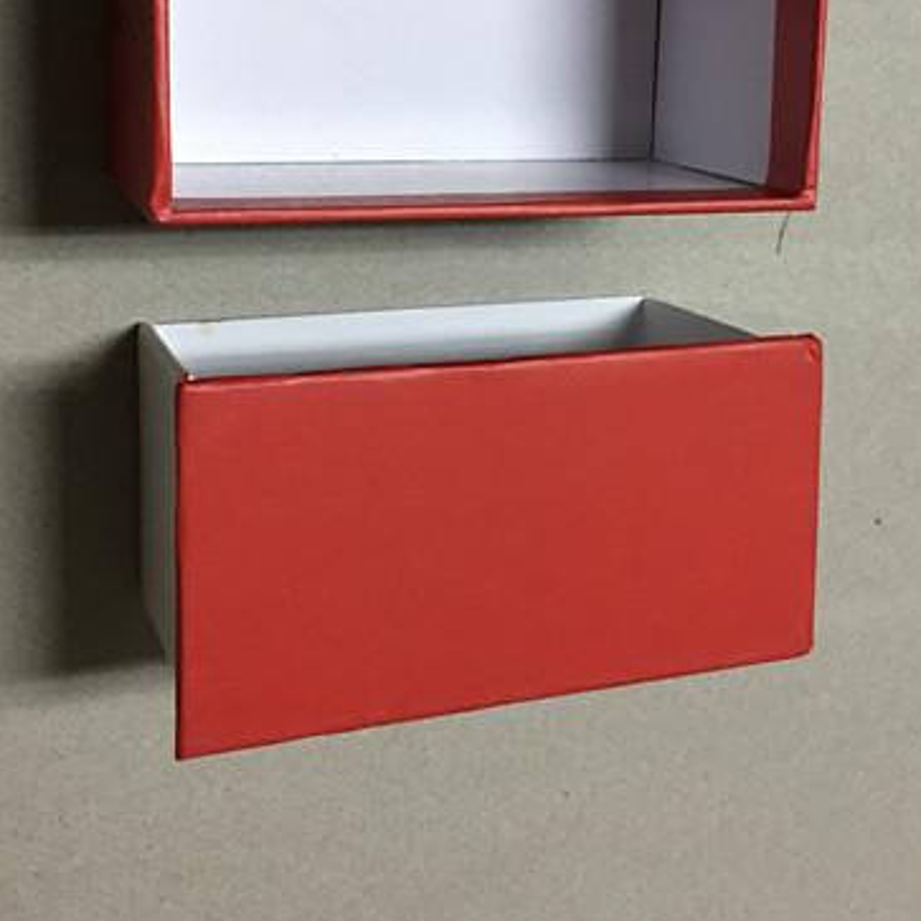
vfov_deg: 35.0
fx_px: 1415
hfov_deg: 36.1
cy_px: 195
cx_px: 449
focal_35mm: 47
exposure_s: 1/10
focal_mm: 4.15
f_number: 2.2
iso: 80
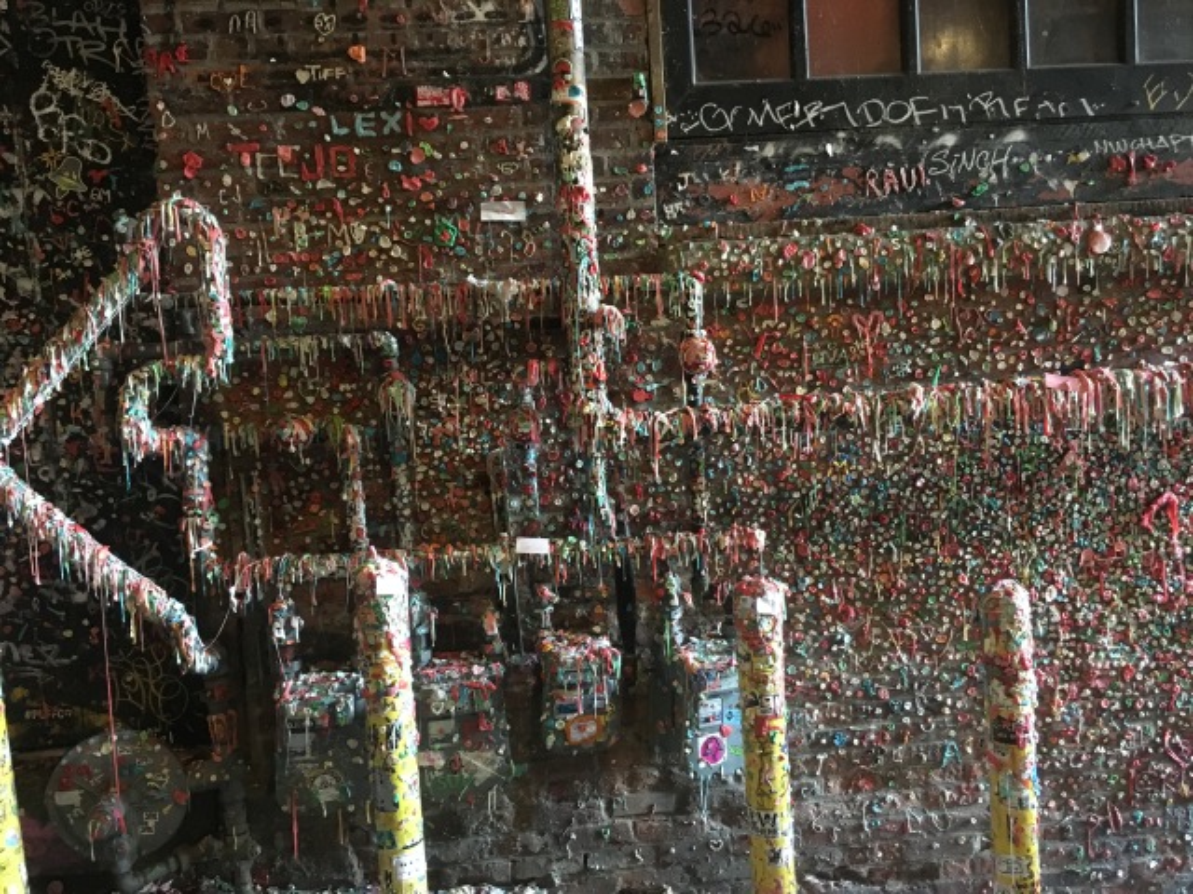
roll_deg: +4.4
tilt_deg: -4.8
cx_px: 596
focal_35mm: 29
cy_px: 447
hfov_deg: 61.7
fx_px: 999
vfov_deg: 48.2
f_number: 2.2
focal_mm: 4.15
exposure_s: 1/15
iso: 250
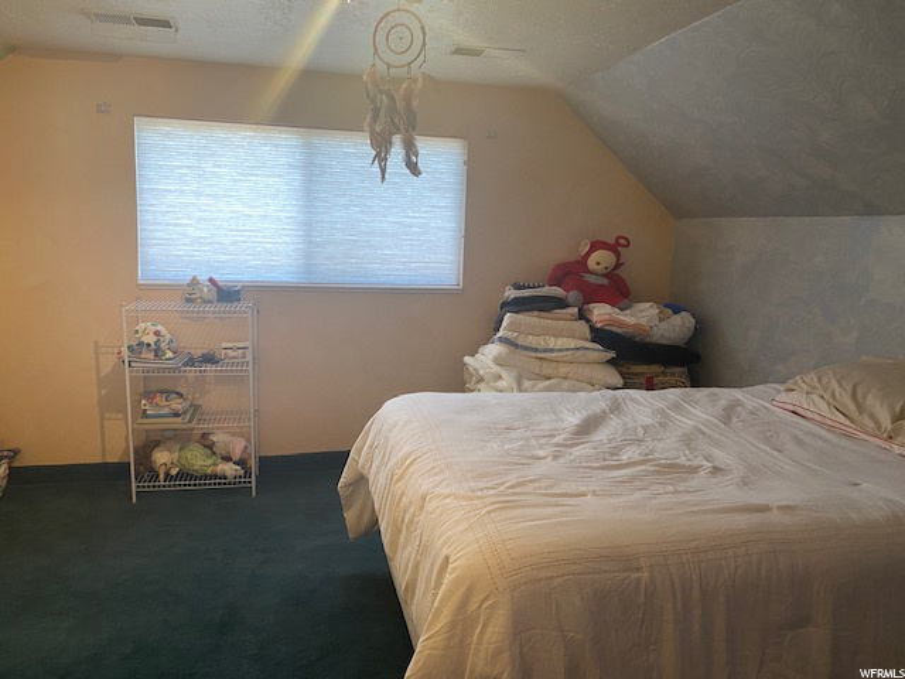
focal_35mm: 26
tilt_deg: -9.0
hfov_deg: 67.3
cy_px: 340
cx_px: 452
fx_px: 680
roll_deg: -2.1
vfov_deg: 53.1
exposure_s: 1/60
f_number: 1.8
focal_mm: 4.25
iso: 160
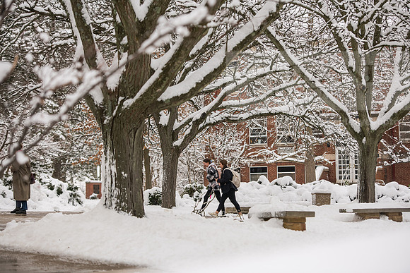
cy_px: 136
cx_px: 205
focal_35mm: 102
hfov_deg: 20.0
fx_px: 1162
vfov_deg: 13.4
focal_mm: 102
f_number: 3.5
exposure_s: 1/500
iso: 160
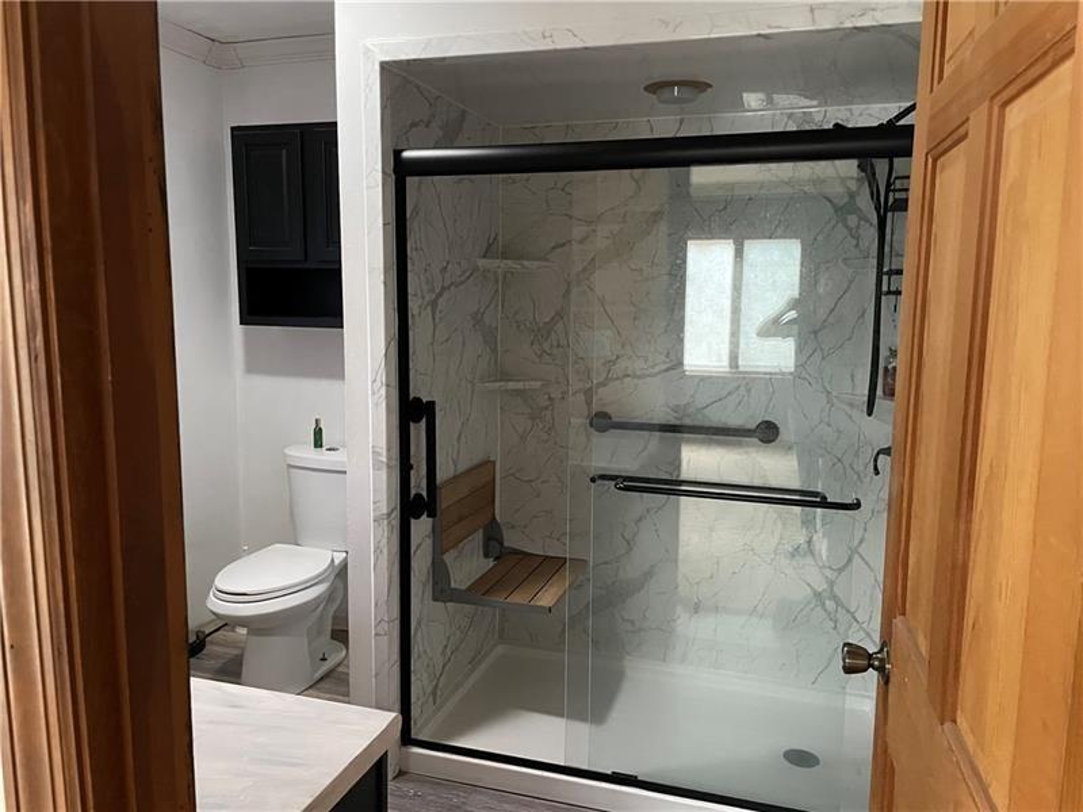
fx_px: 813
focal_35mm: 26
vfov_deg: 53.1
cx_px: 542
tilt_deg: -8.0
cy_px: 406
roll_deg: -0.4
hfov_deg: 67.3
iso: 640
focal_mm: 4.2
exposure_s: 1/30
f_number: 1.6
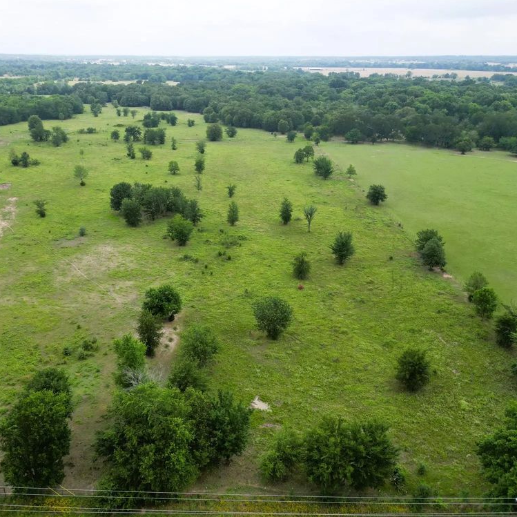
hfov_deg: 55.4
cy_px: 263
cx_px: 218
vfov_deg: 55.6
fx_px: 490
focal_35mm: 29
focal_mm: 6.72
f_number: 1.7
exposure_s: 1/1500
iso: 200
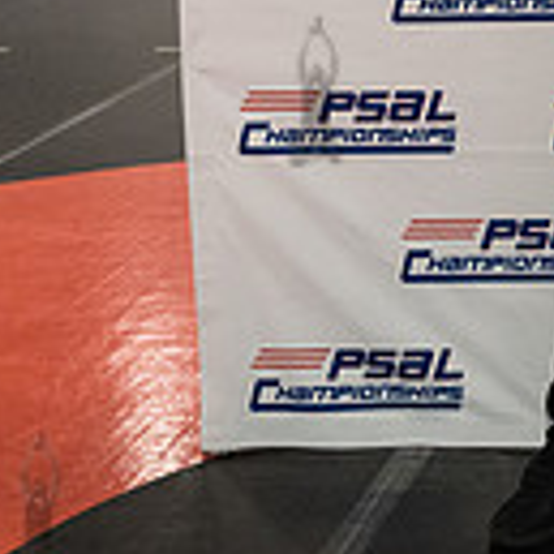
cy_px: -118
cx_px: 868
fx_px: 2354
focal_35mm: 130
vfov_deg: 13.1
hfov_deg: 12.6
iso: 4000
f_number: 5
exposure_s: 1/160
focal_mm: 34
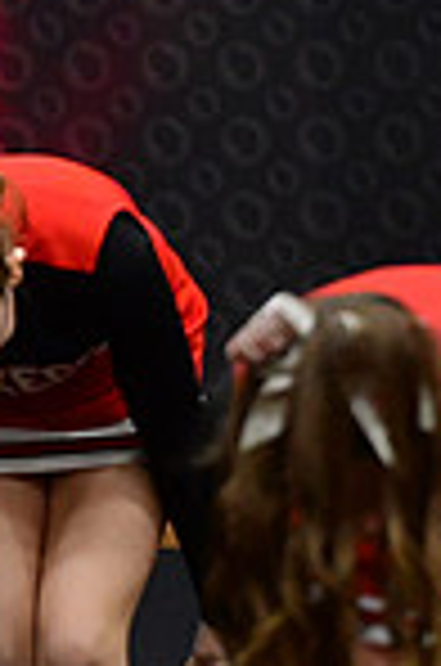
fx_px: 16319
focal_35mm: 884
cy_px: 659
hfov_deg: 1.5
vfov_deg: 2.3
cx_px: 1202
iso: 4000
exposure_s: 1/500
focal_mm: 150
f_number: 3.5
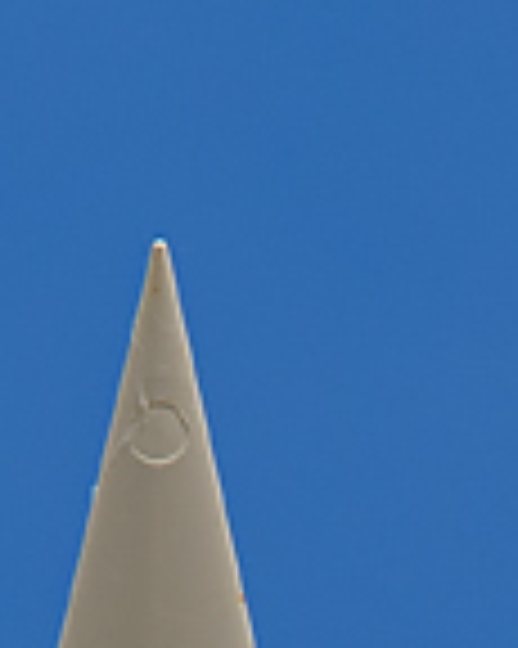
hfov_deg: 1.6
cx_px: 423
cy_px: 1534
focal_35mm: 941
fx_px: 18052
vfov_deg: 2.0
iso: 200
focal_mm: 80
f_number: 9
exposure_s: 1/400
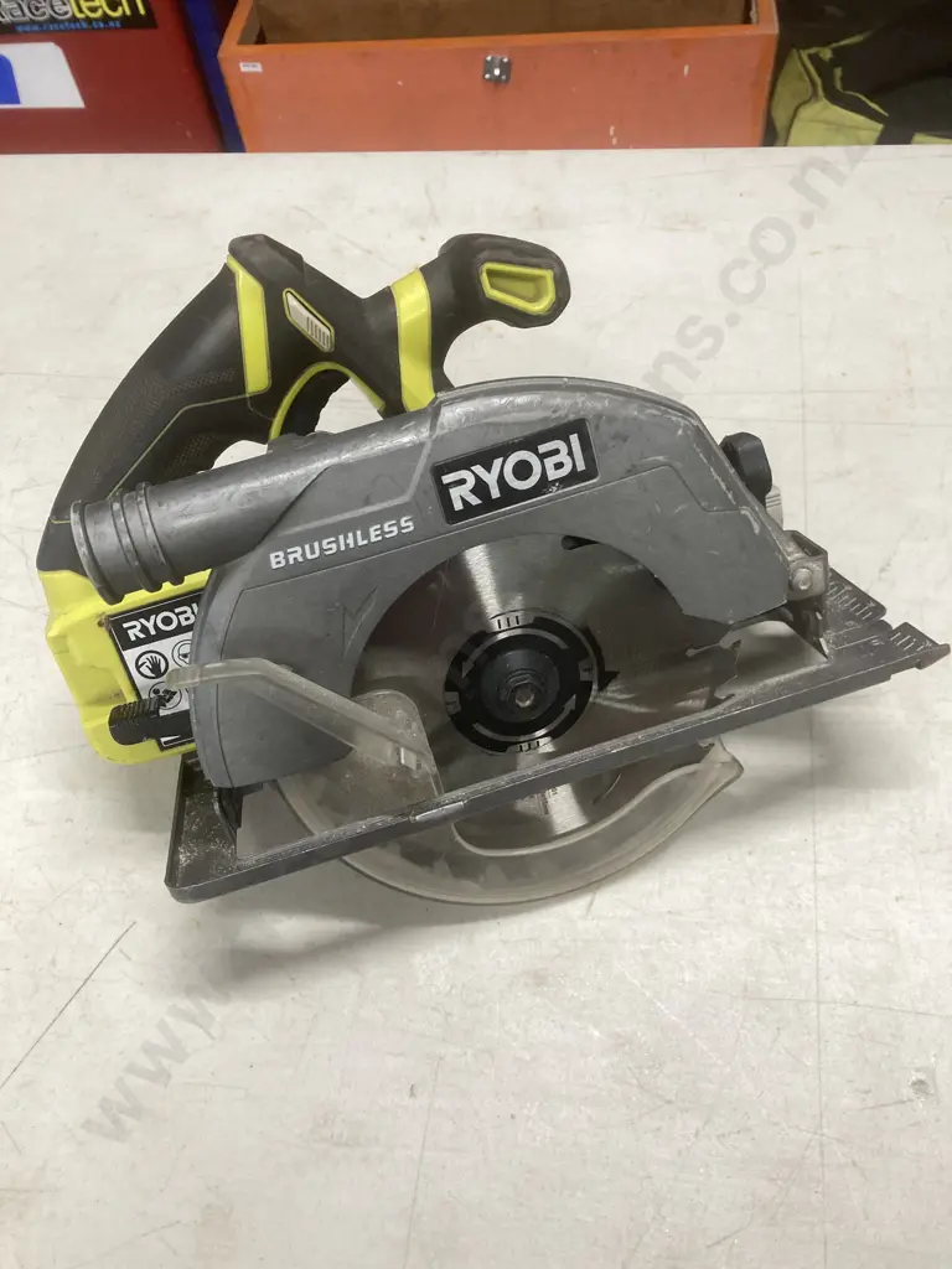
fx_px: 1027
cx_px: 476
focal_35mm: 28
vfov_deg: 63.4
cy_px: 634
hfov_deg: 49.7
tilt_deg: -57.3
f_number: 1.8
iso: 80
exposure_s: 1/50
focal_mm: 3.99
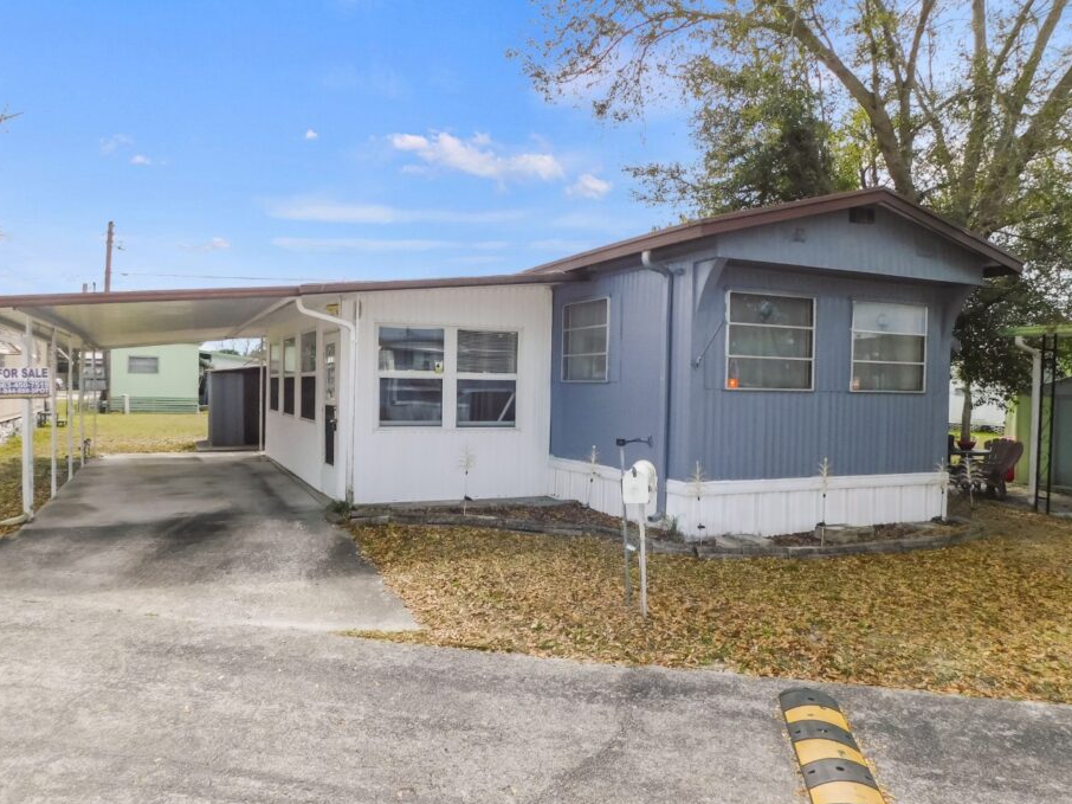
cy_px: 360
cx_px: 497
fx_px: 805
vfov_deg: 52.9
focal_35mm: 26
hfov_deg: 67.2
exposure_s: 1/1500
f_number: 3
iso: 125
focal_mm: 4
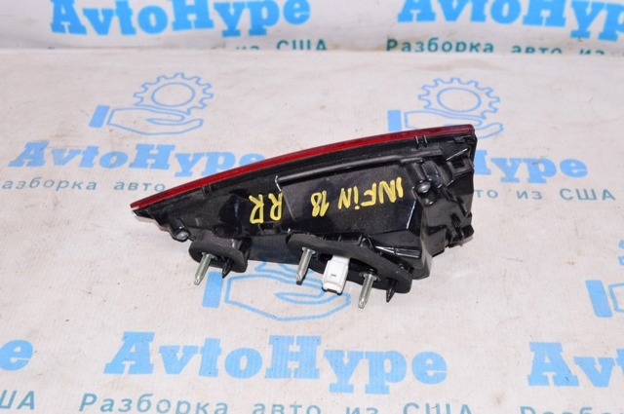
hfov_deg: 43.7
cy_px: 207
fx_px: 779
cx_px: 312
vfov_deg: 29.8
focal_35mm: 45
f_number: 8
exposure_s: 1/200
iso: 1600
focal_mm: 30
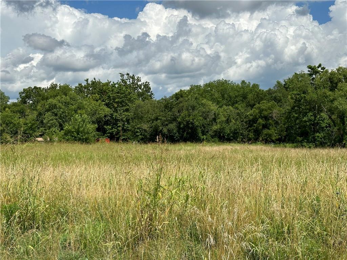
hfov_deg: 39.7
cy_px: 130
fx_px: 481
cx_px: 174
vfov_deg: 30.3
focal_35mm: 48
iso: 64
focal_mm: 6.86
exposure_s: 1/7092
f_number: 1.78
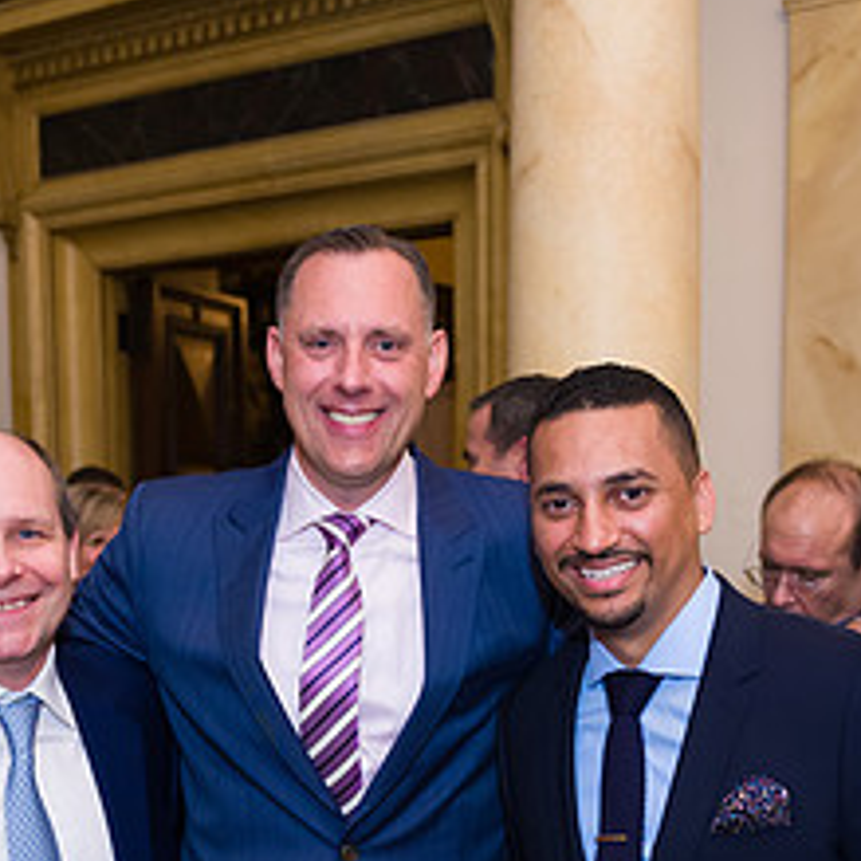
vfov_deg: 30.8
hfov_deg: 31.5
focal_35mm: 54
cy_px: 698
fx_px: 1520
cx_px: 342
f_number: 3.2
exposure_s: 1/125
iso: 1000
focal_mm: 24
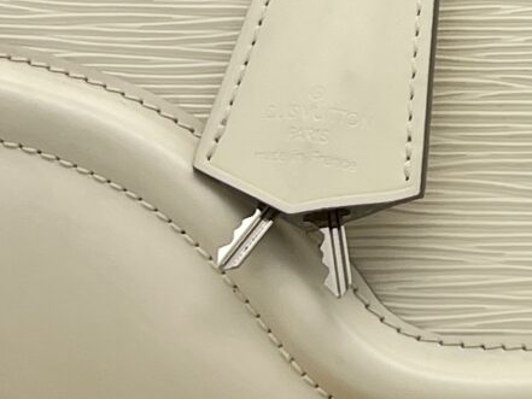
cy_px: -198
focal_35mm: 151
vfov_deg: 9.6
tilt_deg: -0.7
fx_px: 2321
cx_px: 907
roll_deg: -0.5
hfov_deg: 12.2
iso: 50
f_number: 1.5
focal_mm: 5.7
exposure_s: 1/316
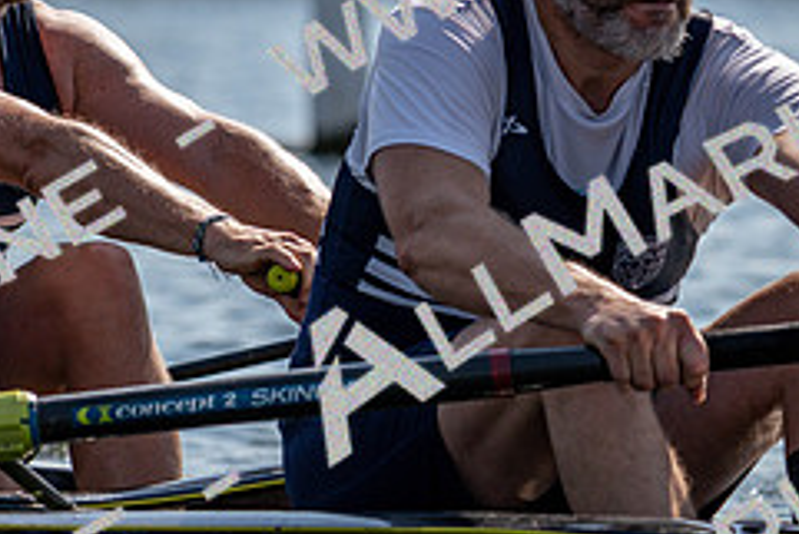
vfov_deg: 2.1
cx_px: 27
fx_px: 14679
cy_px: 151
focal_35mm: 661
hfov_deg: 3.1
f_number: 5.6
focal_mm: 275
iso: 200
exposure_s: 1/1600
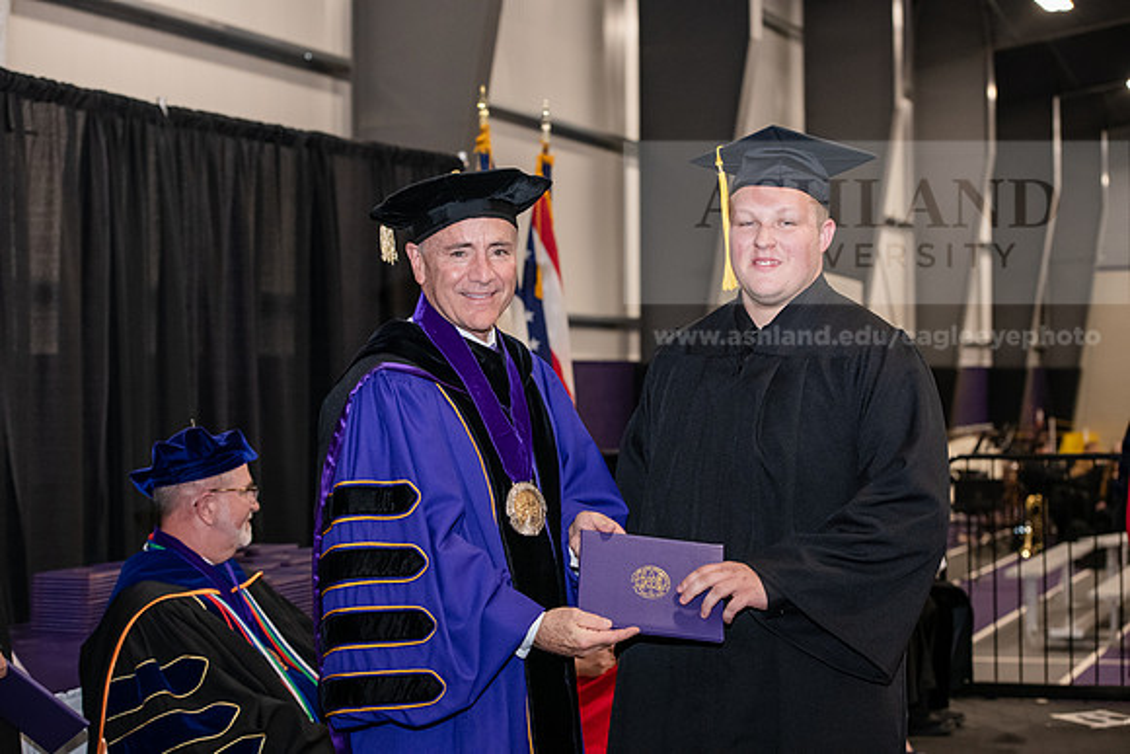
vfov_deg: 19.5
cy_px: 377
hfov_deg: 28.8
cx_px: 565
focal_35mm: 70
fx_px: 2198
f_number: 5
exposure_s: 1/200
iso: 2500
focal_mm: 70
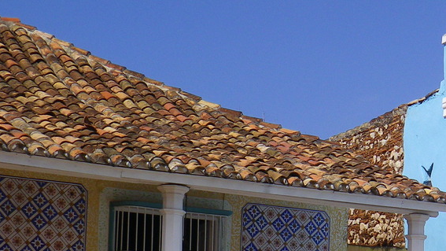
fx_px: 1336
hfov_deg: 18.4
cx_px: 460
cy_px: 335
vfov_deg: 10.5
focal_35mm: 113
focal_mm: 8.7
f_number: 10.9
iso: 80
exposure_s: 1/160
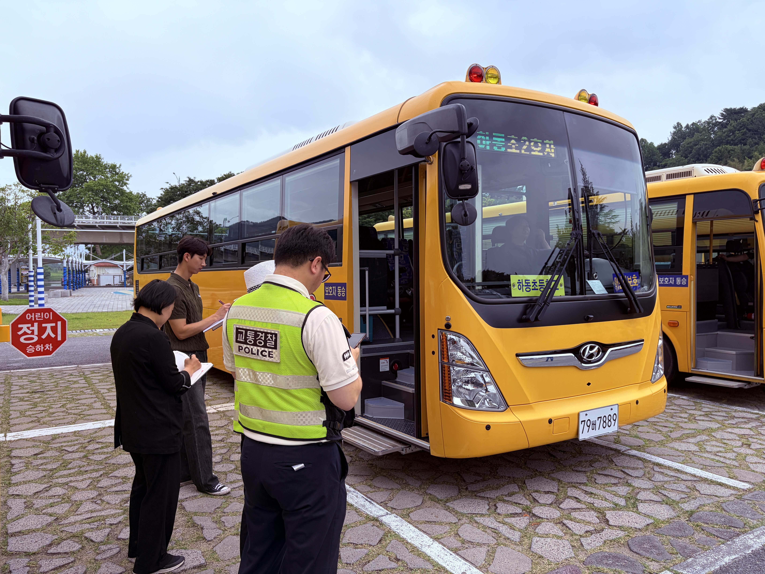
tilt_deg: -1.3
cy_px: 287
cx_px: 382
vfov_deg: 53.1
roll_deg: +0.2
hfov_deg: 67.3
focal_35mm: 26
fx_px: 575
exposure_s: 1/1263
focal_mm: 5.96
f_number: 1.6
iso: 50
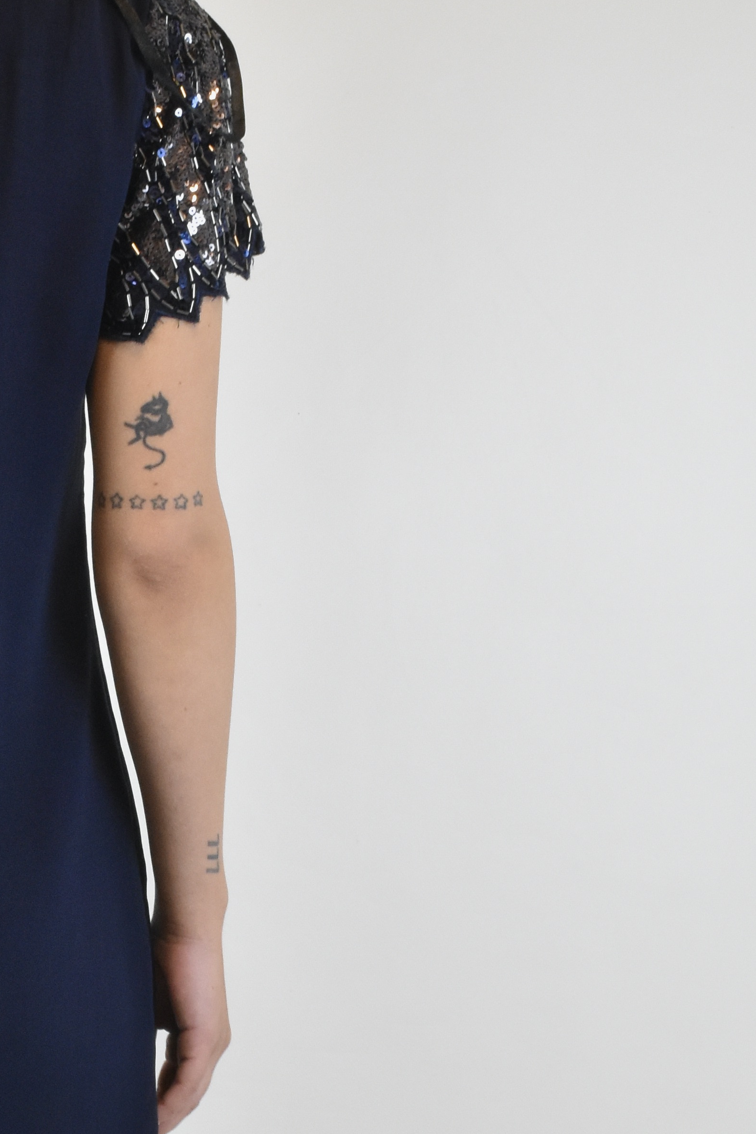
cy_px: 910
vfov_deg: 22.1
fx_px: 2867
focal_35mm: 91
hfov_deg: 14.6
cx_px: -128
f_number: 16
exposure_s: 1/25
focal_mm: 24
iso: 1600
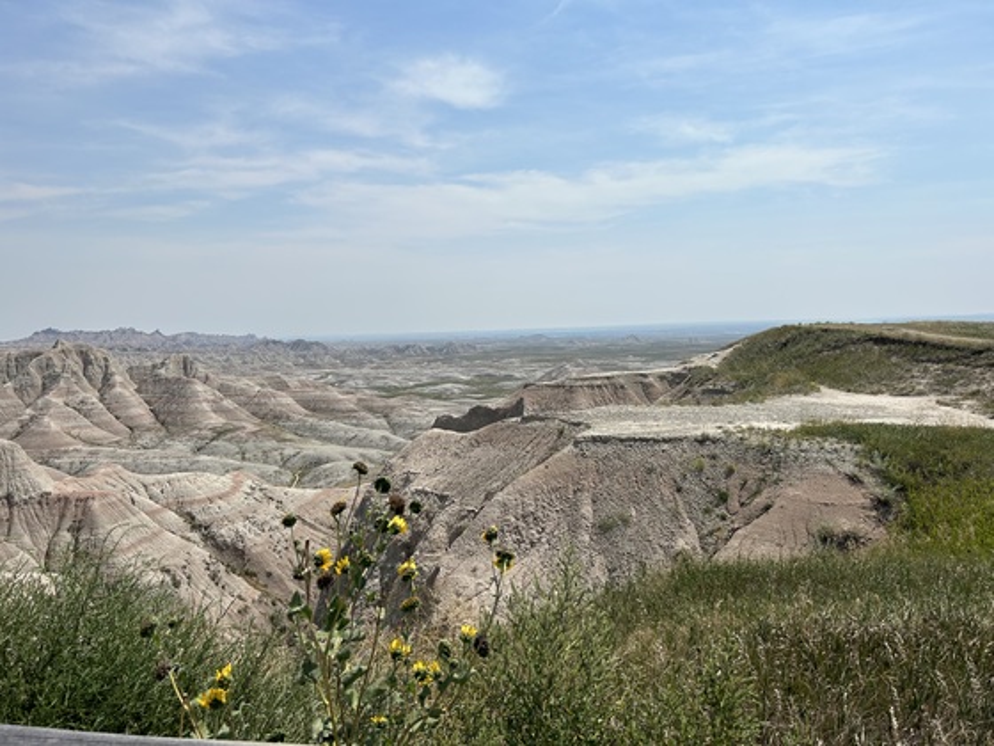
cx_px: 497
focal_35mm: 26
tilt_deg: -3.2
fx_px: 747
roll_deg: +1.8
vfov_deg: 53.1
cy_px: 373
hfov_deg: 67.3
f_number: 1.5
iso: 50
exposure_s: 1/11364
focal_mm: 5.7
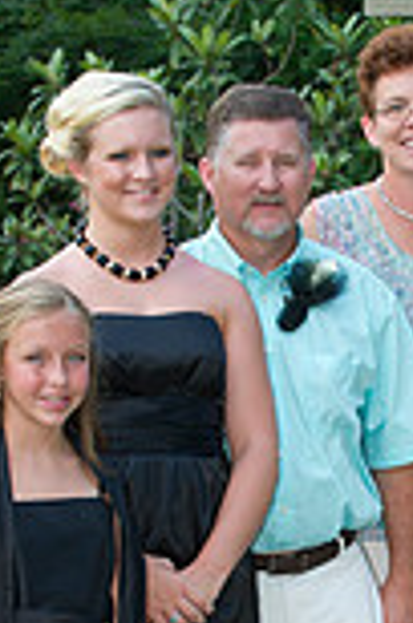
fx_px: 3941
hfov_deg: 6.0
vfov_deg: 9.0
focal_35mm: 228
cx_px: 415
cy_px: 562
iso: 800
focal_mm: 78
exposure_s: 1/200
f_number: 5.6
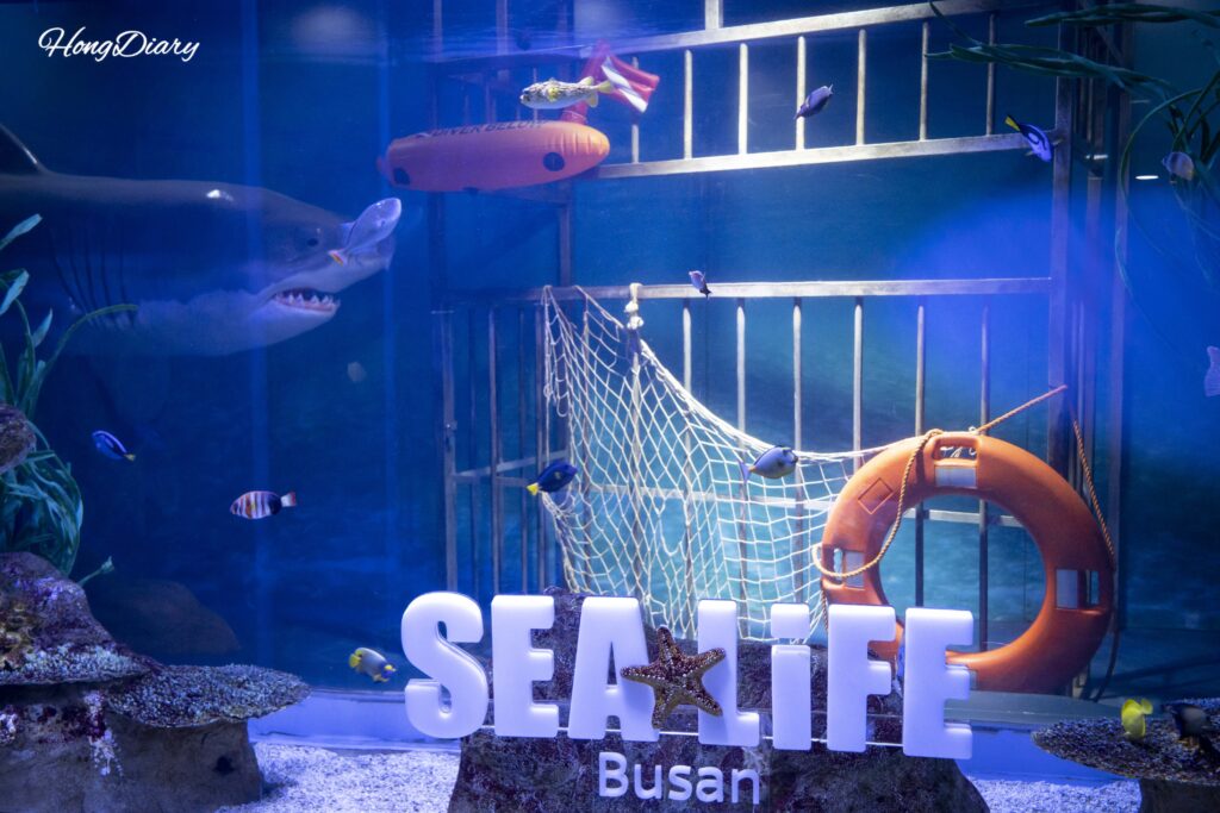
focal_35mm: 36
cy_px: 406
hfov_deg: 53.1
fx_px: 1220
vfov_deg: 36.9
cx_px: 610
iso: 3200
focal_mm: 36
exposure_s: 1/160
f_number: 5
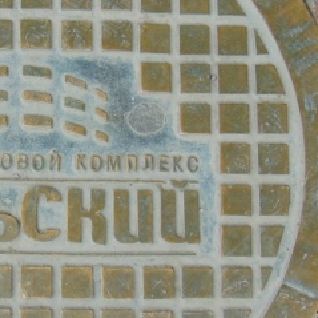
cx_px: 25
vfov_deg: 23.3
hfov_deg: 22.7
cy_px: 185
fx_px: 769
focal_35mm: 74
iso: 80
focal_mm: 4.5
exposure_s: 1/160
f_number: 3
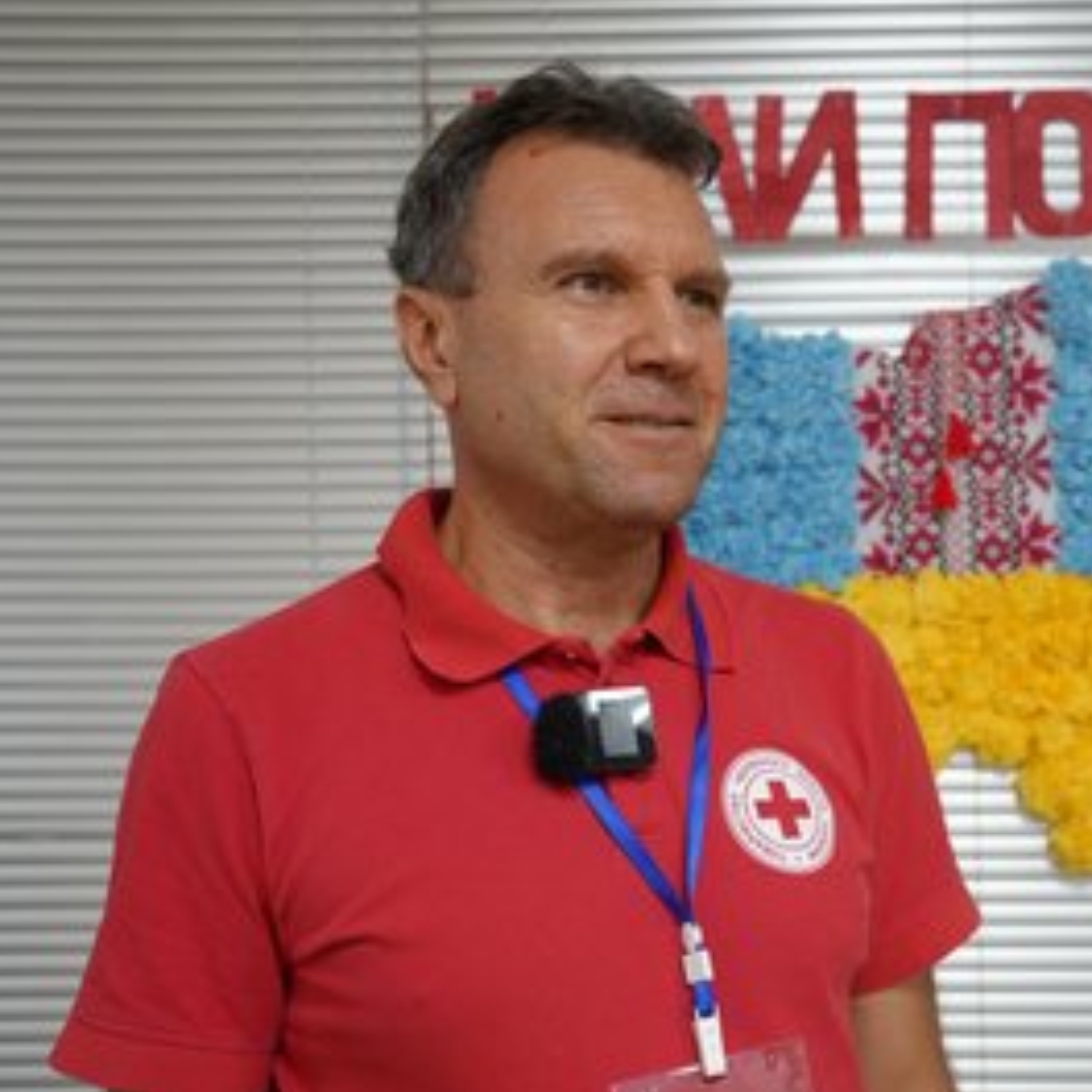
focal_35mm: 45
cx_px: 728
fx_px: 1606
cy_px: 548
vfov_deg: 37.6
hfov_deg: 37.2
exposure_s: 1/160
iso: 2000
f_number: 4
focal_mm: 35
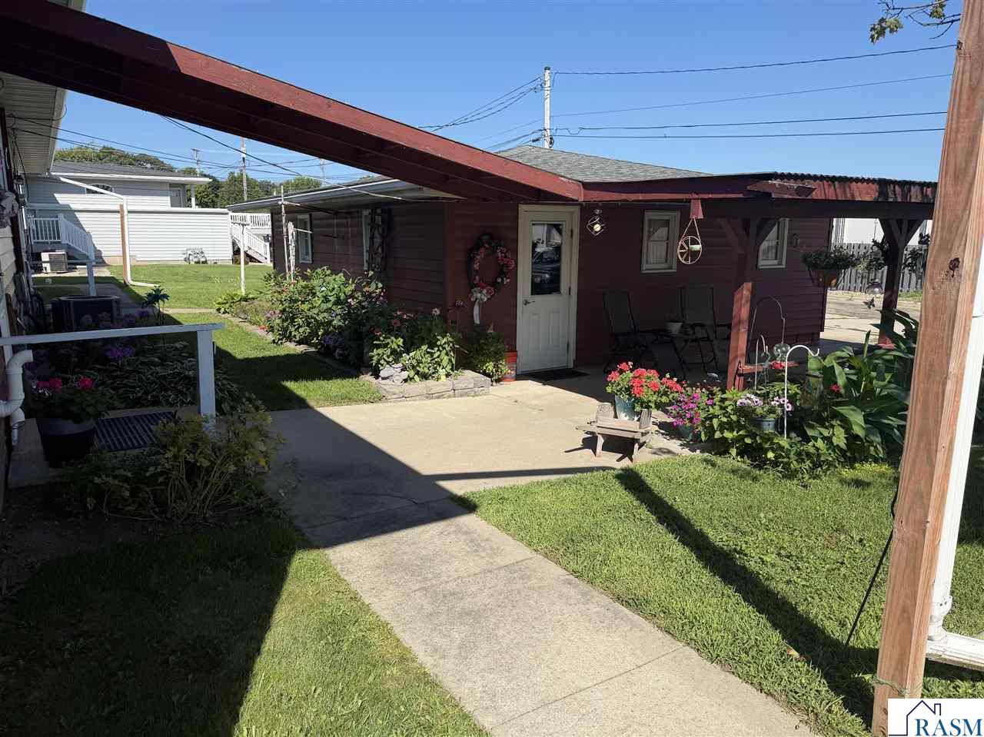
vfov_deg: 56.8
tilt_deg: -11.0
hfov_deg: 71.6
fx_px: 682
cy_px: 368
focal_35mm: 24
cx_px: 492
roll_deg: +0.3
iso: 80
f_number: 1.78
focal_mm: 6.76
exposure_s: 1/3759
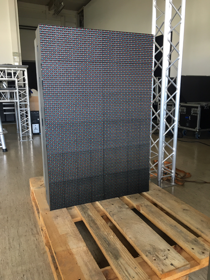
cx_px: 105
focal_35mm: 29
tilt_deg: -12.0
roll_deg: -0.1
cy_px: 140
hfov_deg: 48.2
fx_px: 235
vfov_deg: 61.7
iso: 100
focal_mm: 4.15
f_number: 2.2
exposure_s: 1/33
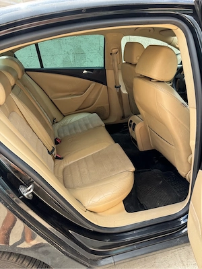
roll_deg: +2.1
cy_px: 134
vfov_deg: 71.6
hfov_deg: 56.8
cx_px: 101
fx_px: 187
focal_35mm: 24
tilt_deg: -25.3
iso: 80
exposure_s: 1/334
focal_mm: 6.76
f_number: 1.78
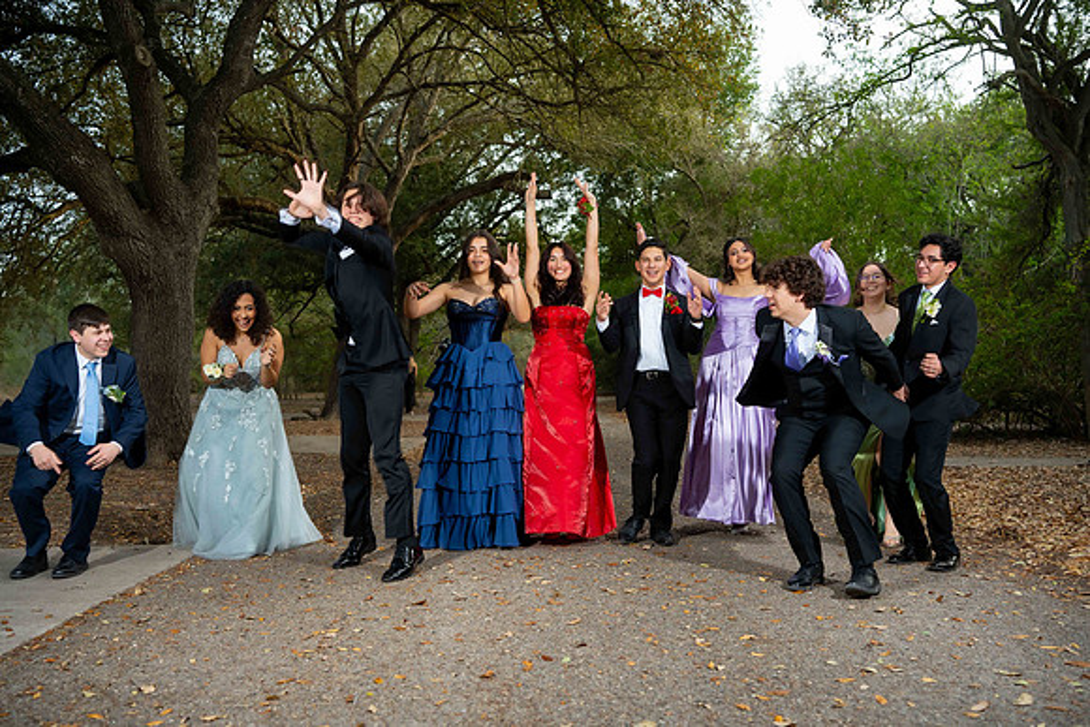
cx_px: 545
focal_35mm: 35
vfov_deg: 37.9
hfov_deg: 54.4
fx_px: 1060
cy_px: 364
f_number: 3.2
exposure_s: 1/200
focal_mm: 35
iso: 250
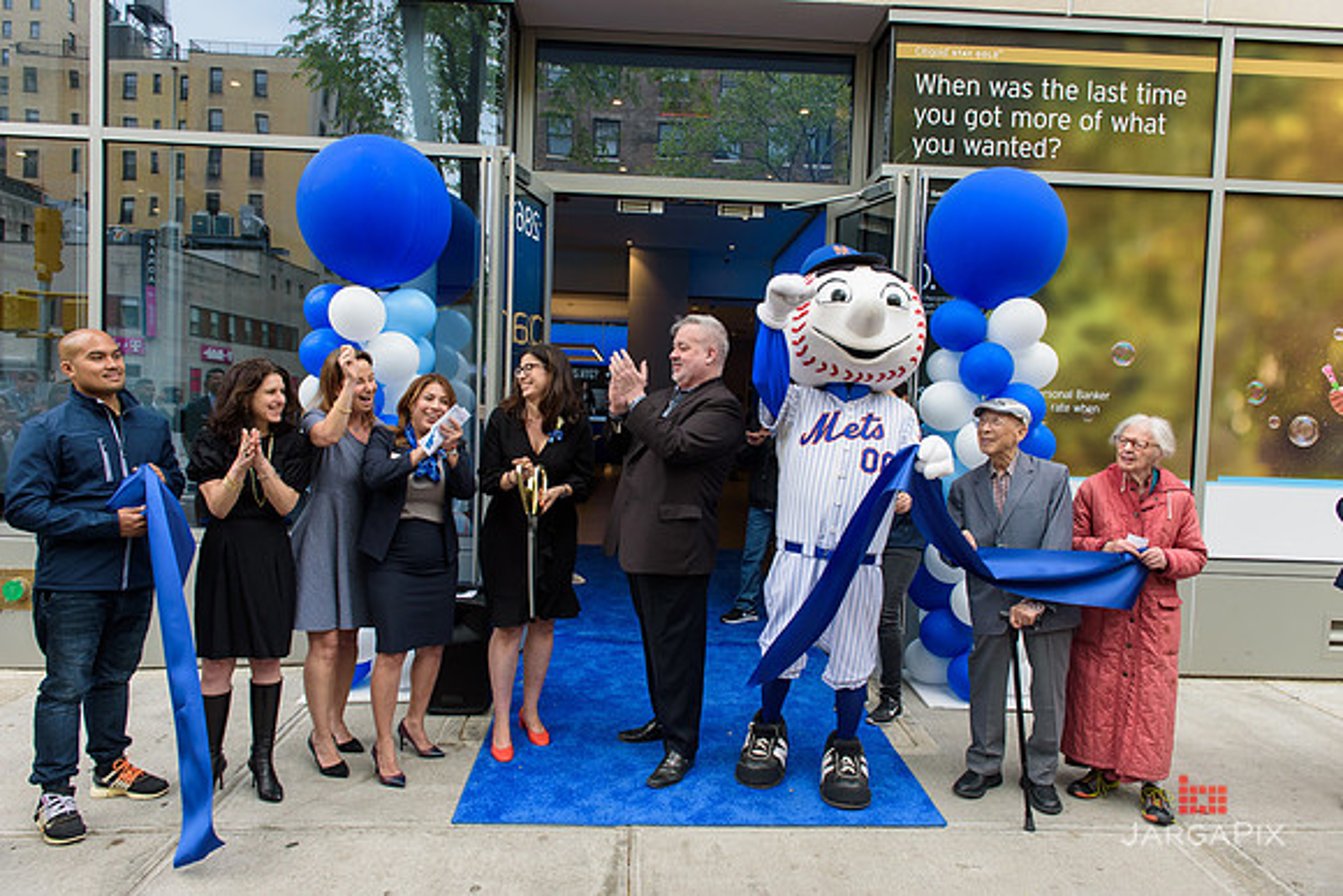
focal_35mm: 24
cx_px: 672
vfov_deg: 53.2
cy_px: 448
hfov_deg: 73.7
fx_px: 896
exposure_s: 1/250
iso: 200
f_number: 5
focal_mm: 24
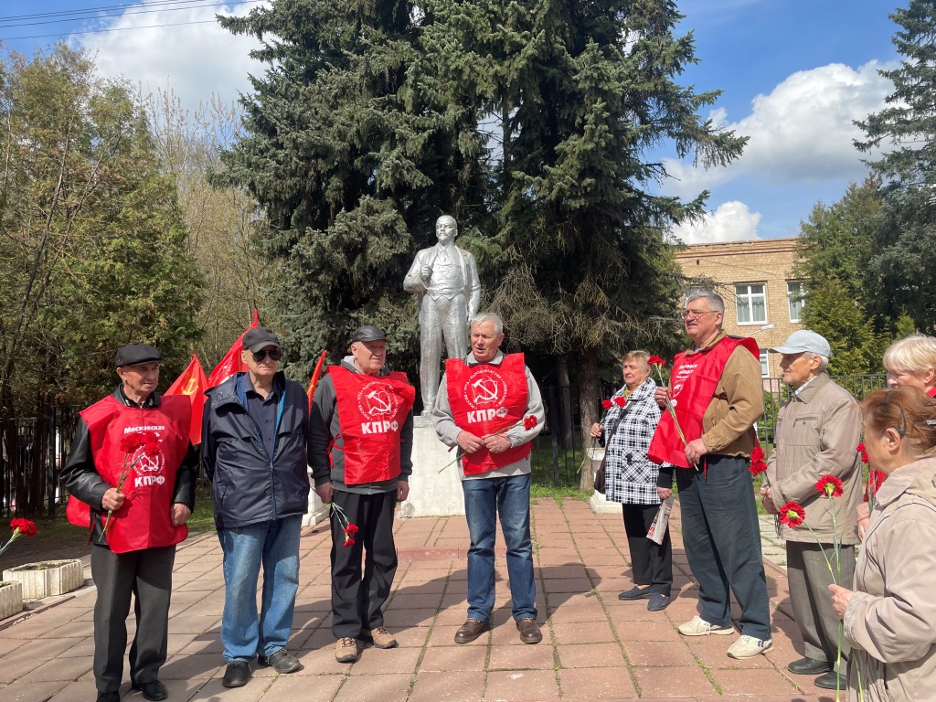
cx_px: 468
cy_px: 351
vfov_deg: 53.1
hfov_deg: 67.3
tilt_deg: +4.4
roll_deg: +2.6
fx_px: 703
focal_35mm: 26
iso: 32
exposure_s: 1/2257
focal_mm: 4.2
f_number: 1.6
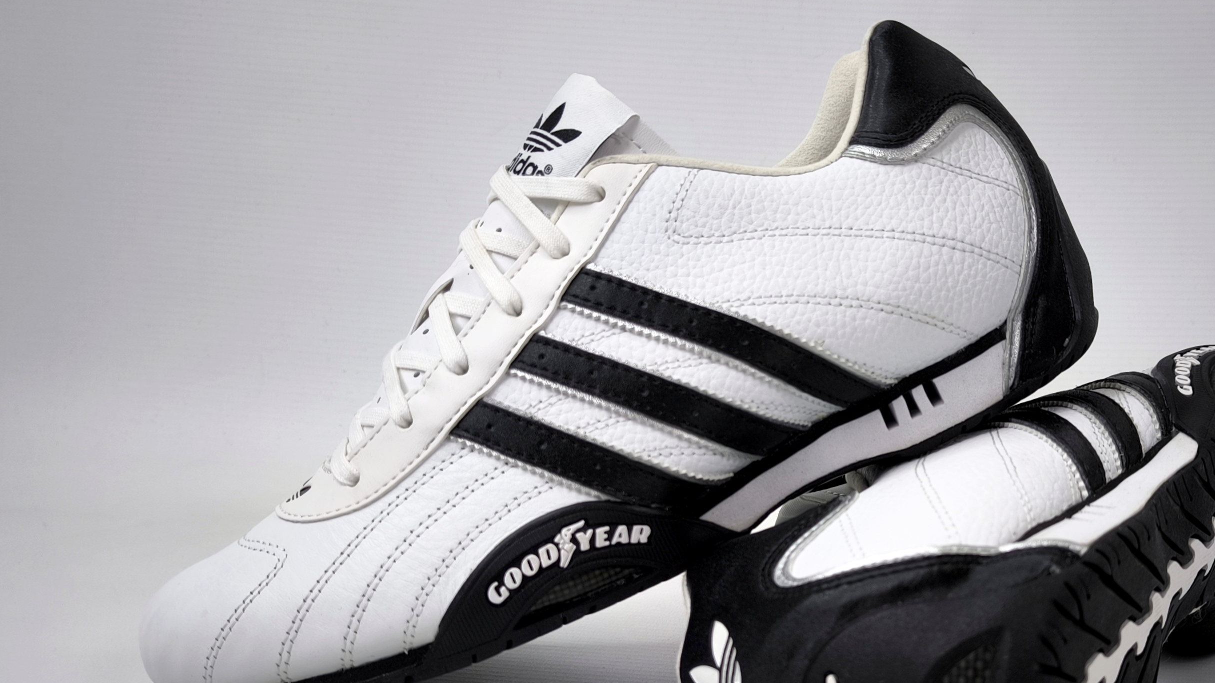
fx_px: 1063
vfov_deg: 35.4
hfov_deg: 58.9
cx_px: 742
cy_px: 435
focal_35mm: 33
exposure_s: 1/100
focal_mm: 6.92
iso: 50
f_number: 1.9
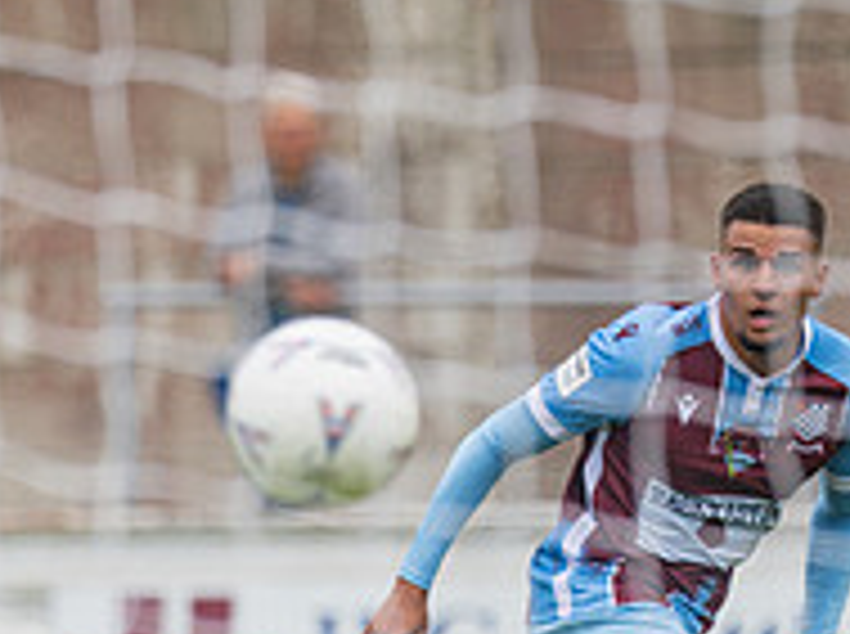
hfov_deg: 2.2
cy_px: 741
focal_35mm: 912
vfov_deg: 1.6
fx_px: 22352
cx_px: -17
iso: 220
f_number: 2.8
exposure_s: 1/1250
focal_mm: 240
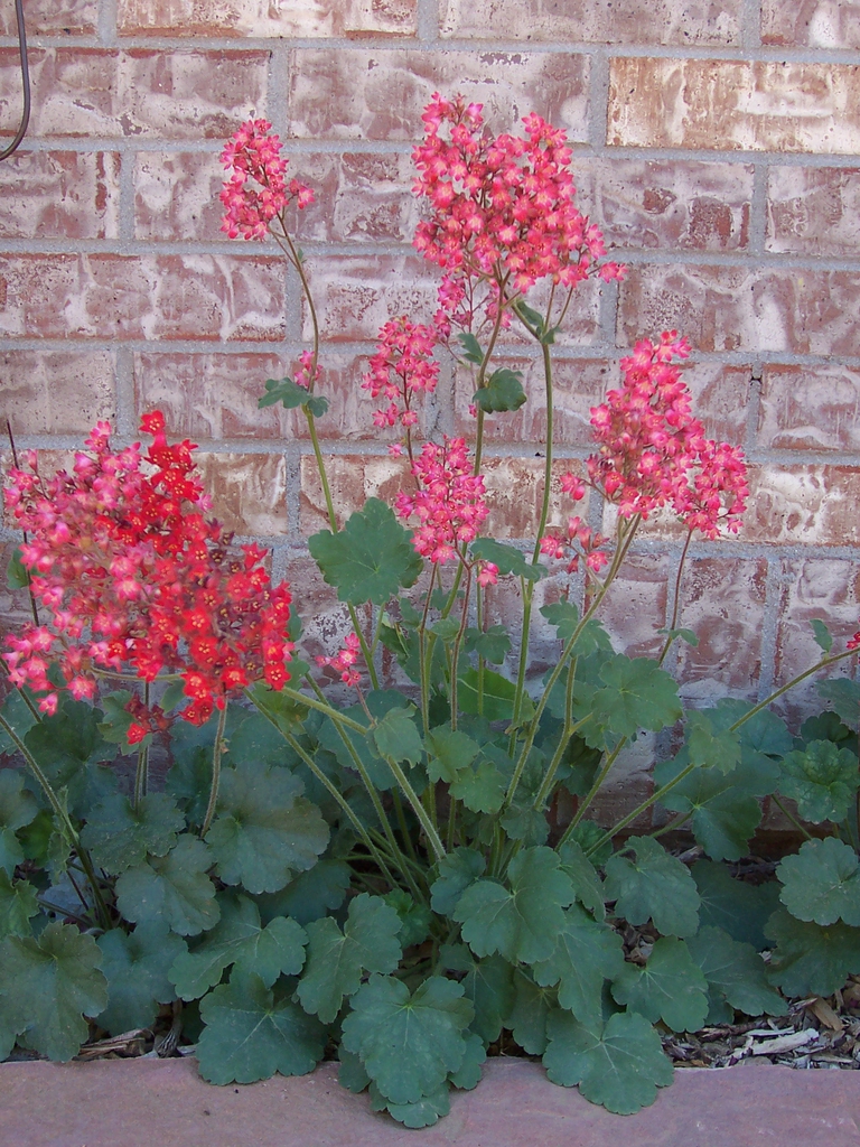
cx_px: 430
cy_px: 574
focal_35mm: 46
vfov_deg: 41.2
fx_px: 1524
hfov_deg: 31.5
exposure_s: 1/180
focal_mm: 7
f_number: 3
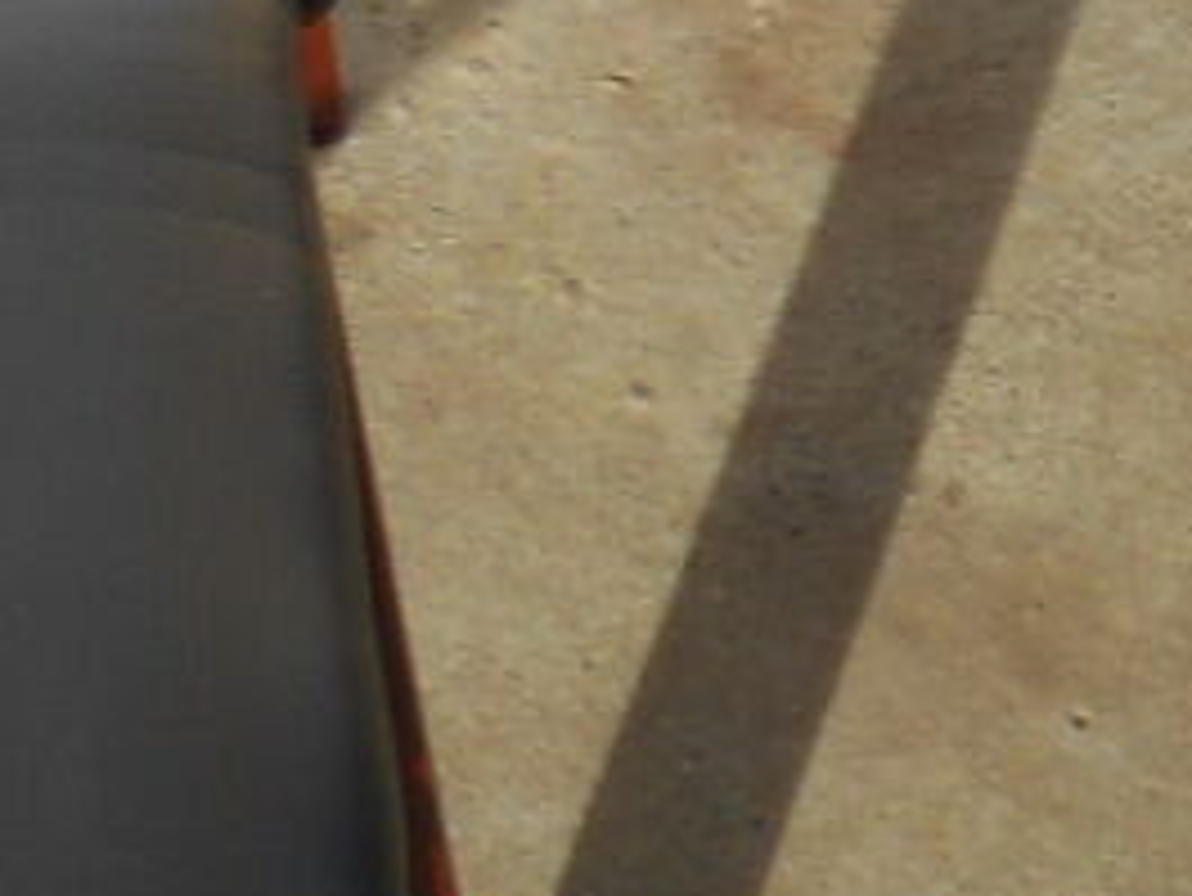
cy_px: 135
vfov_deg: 4.2
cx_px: -2303
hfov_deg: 5.4
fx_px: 12058
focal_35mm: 350
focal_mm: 10
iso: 80
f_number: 4.9
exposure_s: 1/400
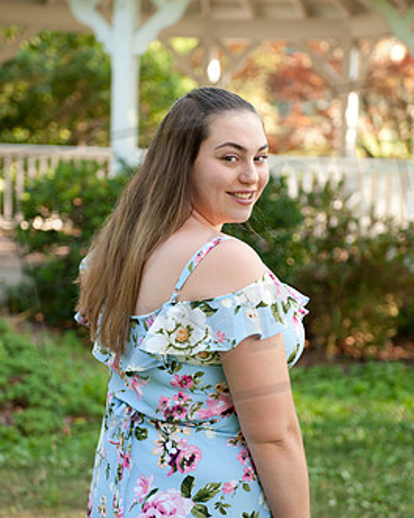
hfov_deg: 17.2
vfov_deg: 21.5
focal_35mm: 89
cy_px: 259
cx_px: 221
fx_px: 1365
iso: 160
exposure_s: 1/80
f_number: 4
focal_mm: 70
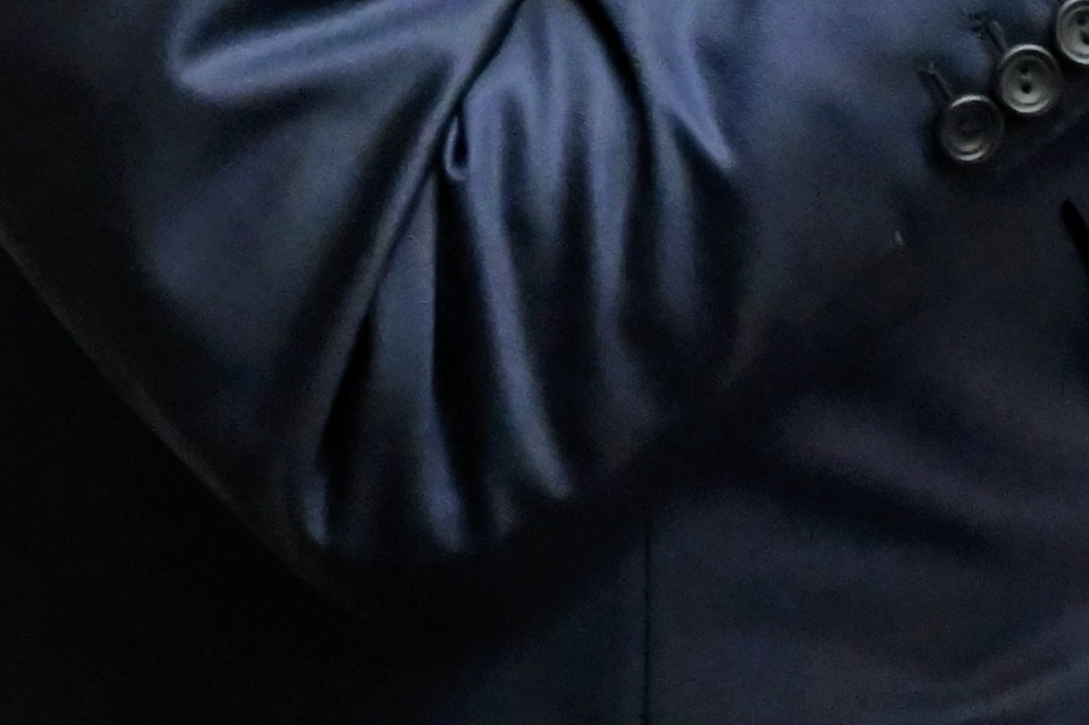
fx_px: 22038
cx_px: 436
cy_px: -872
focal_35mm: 729
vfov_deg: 1.9
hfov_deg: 2.8
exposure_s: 1/160
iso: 8000
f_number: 6.3
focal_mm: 130
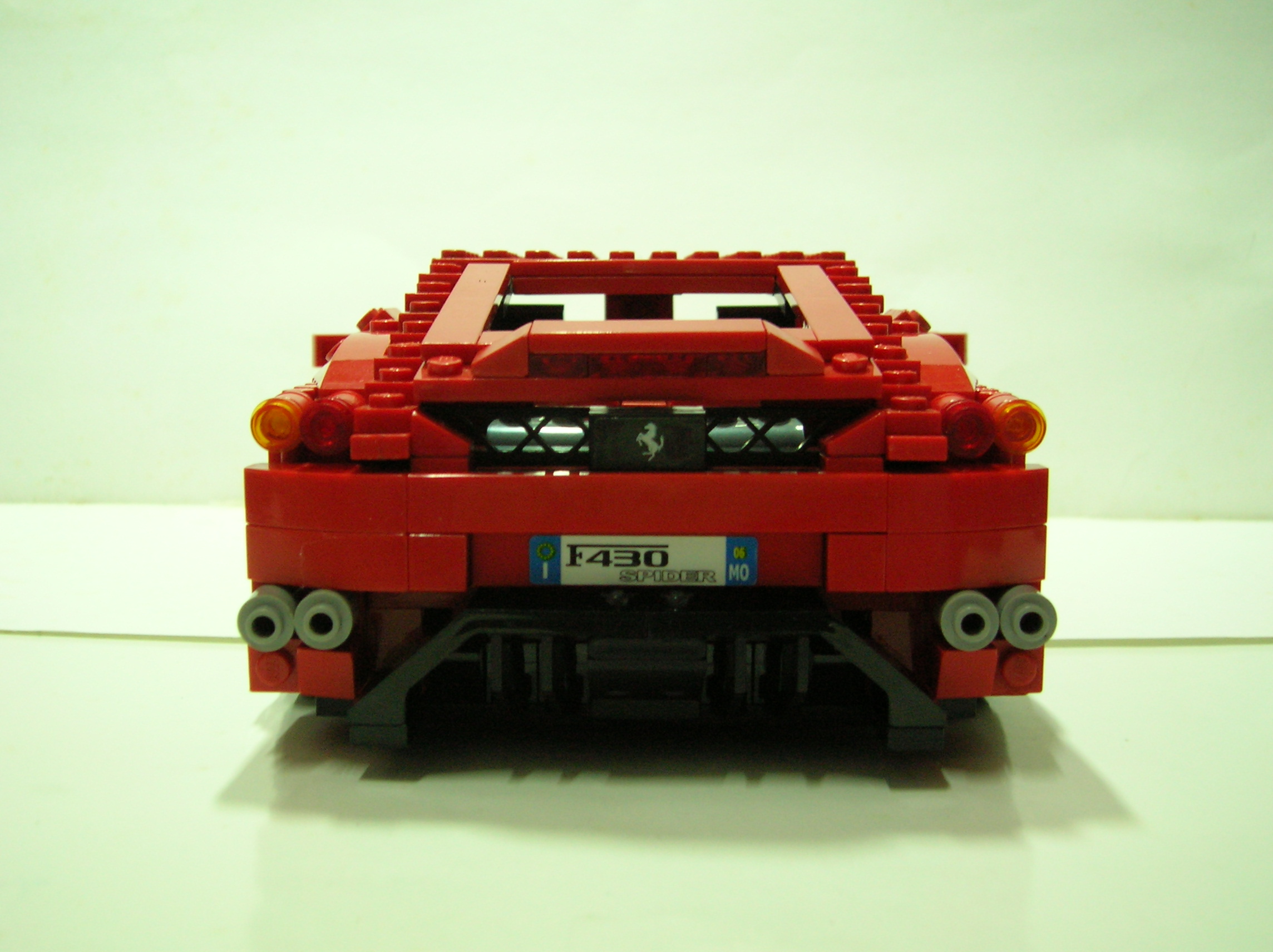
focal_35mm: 38
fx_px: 1396
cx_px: 636
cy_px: 476
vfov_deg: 37.7
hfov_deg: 49.0
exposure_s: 1/4
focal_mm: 6.4
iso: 135
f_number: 3
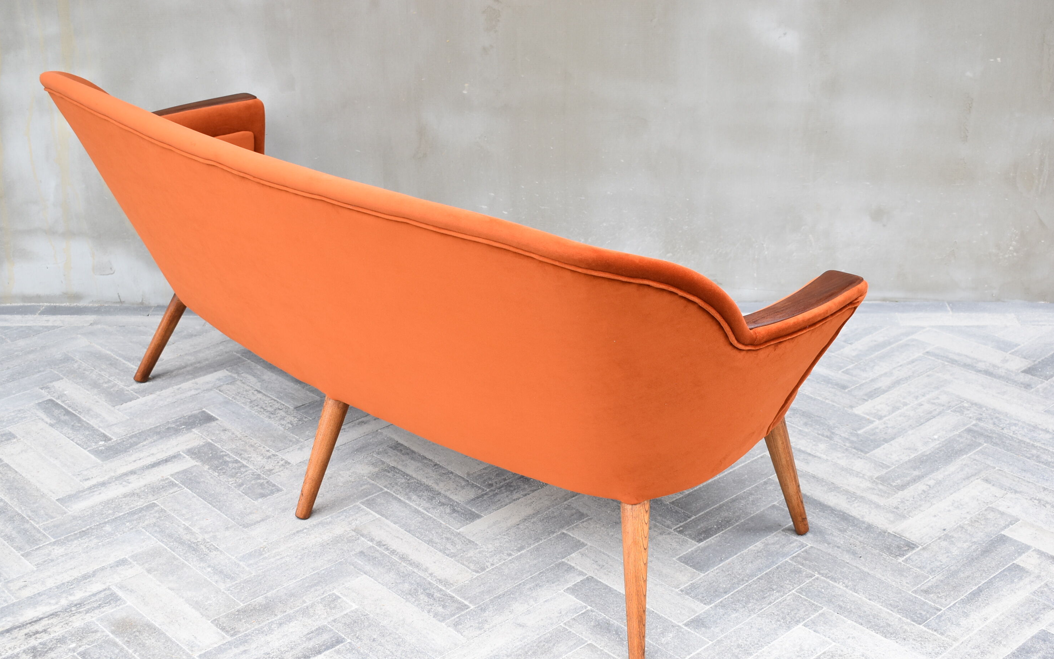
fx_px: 1522
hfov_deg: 38.2
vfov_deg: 24.4
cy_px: 356
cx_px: 518
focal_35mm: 53
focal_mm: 34
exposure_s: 1/125
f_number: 5.6
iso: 400
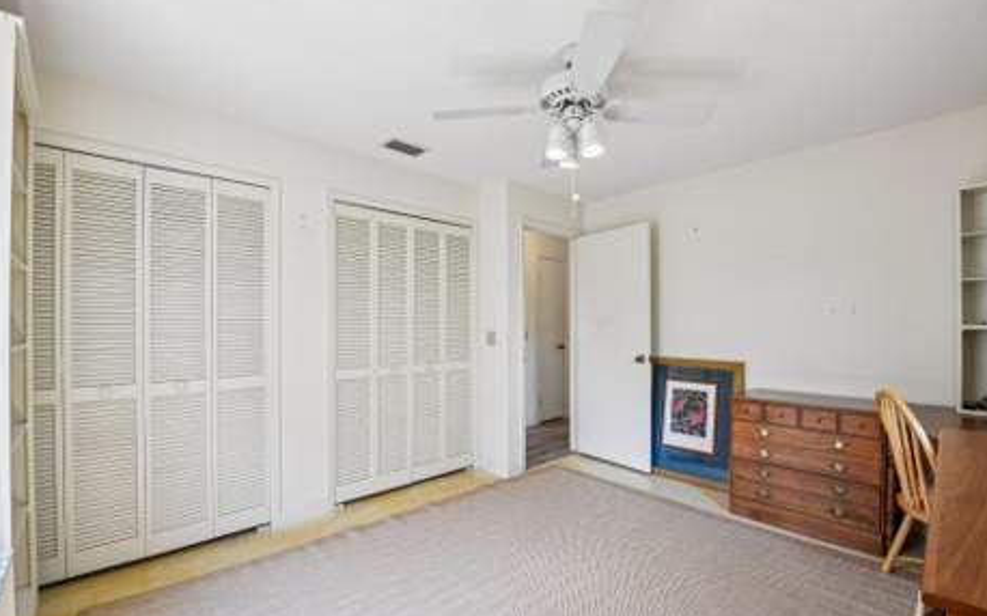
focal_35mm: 16
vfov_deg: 71.1
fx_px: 430
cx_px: 494
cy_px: 331
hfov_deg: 97.8
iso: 400
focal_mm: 15
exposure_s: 1/15
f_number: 8
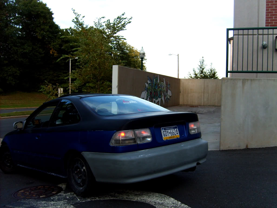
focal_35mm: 35
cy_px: 104
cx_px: 138
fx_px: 280
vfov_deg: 40.7
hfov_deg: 52.6
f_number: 2.8
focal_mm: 5.8
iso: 50
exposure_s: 1/500
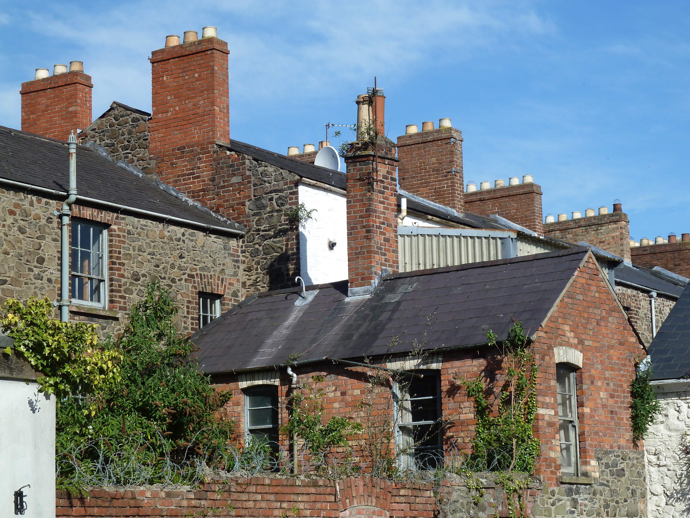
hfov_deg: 23.6
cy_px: 259
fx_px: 1654
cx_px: 345
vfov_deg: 17.8
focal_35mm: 83
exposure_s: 1/400
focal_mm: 13.7
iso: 80
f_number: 5
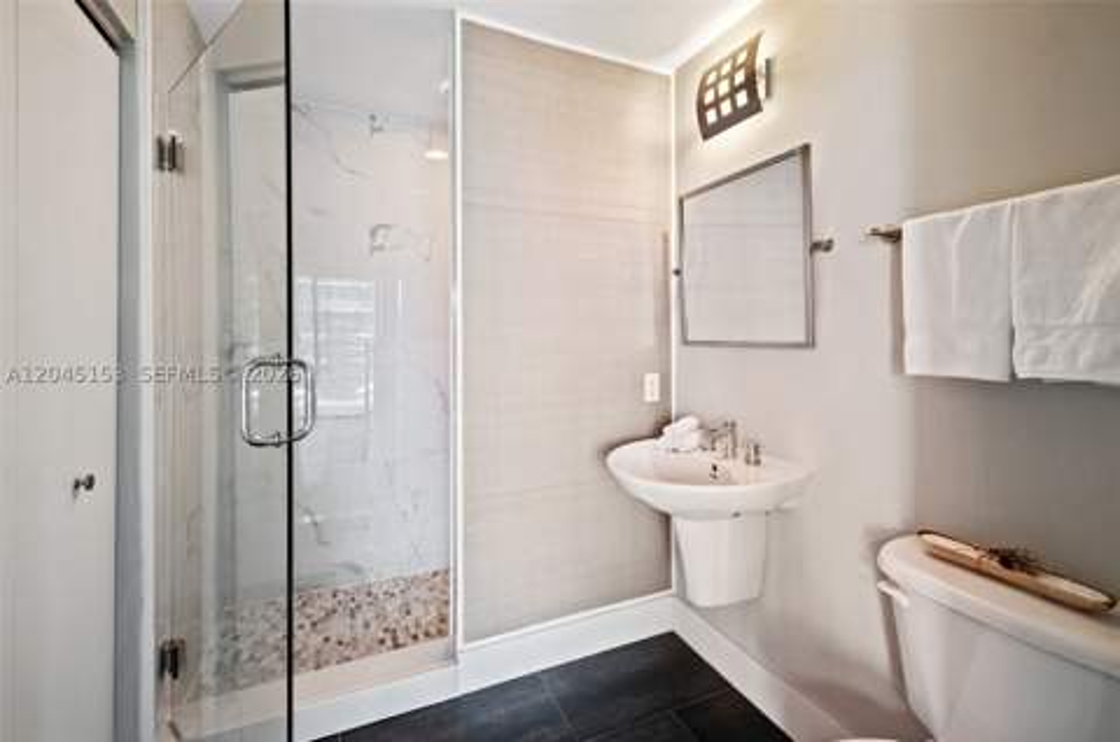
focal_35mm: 16
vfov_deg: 73.5
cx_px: 560
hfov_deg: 96.8
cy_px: 371
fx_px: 497
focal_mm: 16
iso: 200
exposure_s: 1/2
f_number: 8
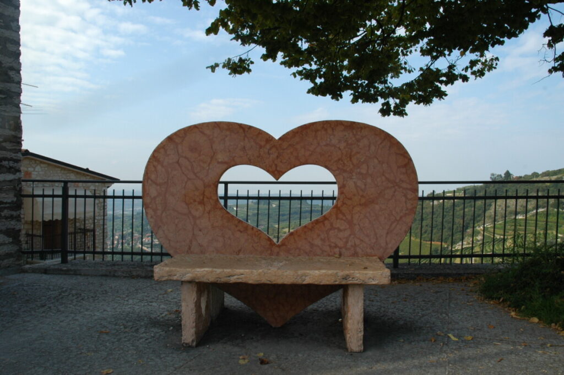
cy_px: 188
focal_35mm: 27
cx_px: 282
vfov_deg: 47.9
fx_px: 423
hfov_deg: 67.4
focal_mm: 18
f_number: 10
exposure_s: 1/200
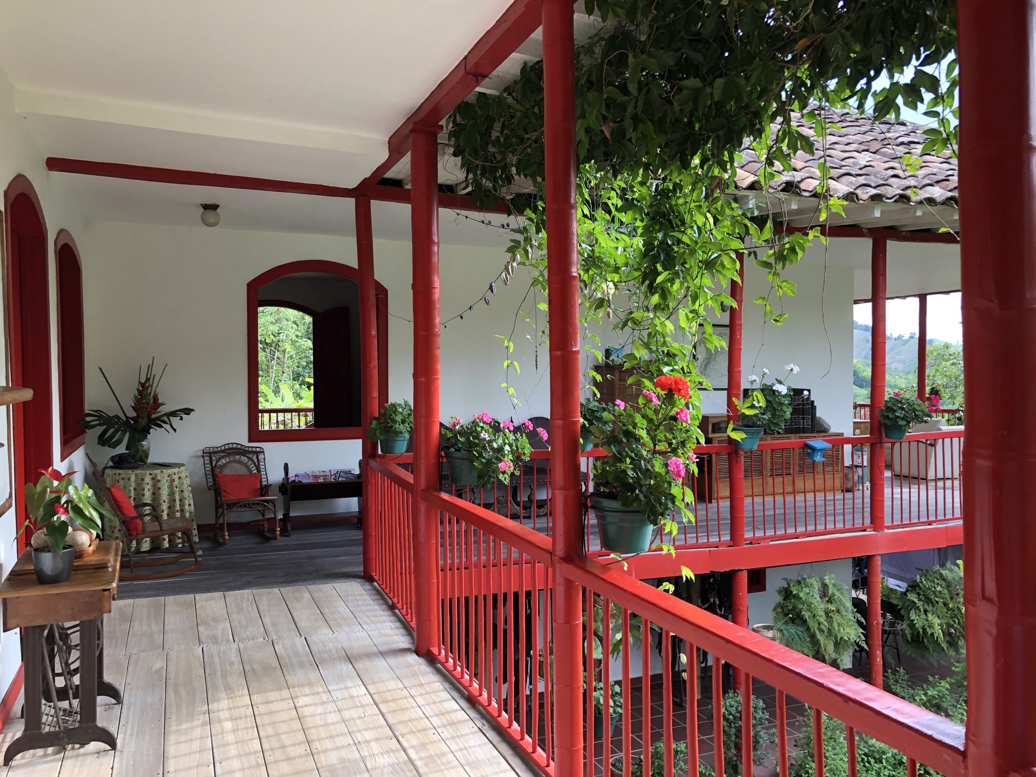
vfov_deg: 49.7
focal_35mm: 28
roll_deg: +0.6
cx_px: 518
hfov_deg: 63.4
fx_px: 838
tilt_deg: +0.6
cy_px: 388
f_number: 1.8
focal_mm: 3.99
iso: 32
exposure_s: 1/120
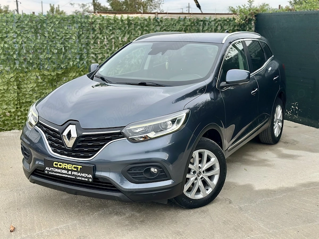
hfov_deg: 39.7
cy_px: 120
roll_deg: +0.6
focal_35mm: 48
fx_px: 442
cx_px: 160
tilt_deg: -11.2
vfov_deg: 30.3
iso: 80
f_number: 1.78
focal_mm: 6.86
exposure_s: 1/1242
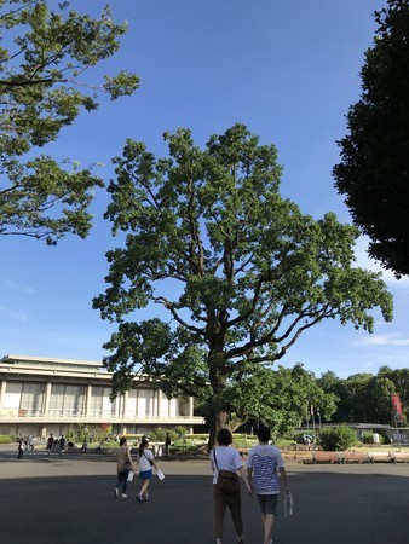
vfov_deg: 63.4
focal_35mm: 28
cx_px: 204
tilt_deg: +21.5
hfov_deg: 49.8
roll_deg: -0.3
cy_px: 272
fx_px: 441
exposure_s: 1/1259
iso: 20
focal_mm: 3.99
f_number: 1.8
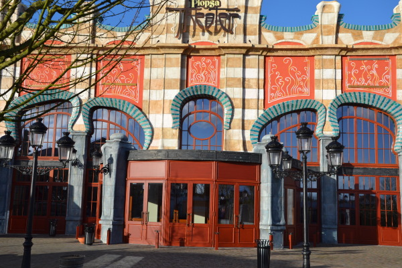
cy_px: 134
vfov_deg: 31.9
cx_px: 201
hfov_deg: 46.4
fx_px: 469
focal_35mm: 42
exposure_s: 1/250
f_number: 8
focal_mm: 28
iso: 100
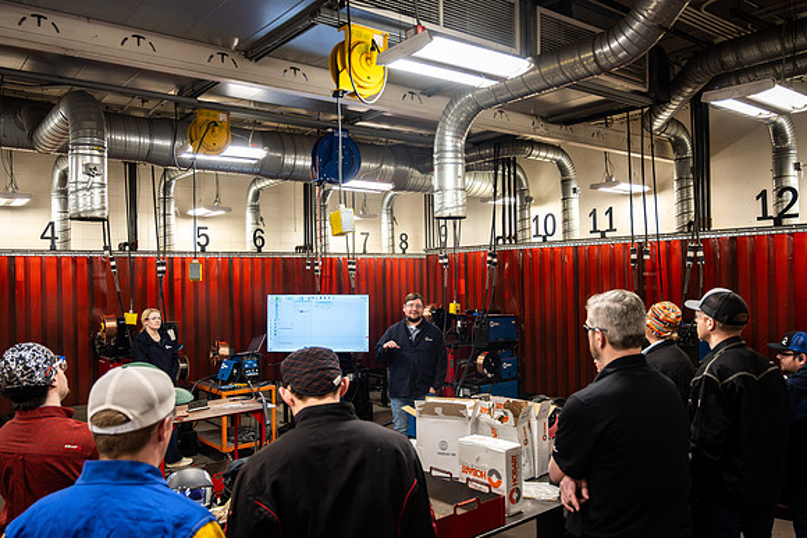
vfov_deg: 44.3
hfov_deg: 62.8
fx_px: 661
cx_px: 404
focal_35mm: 30
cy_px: 269
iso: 2500
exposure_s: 1/400
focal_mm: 29.5
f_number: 4
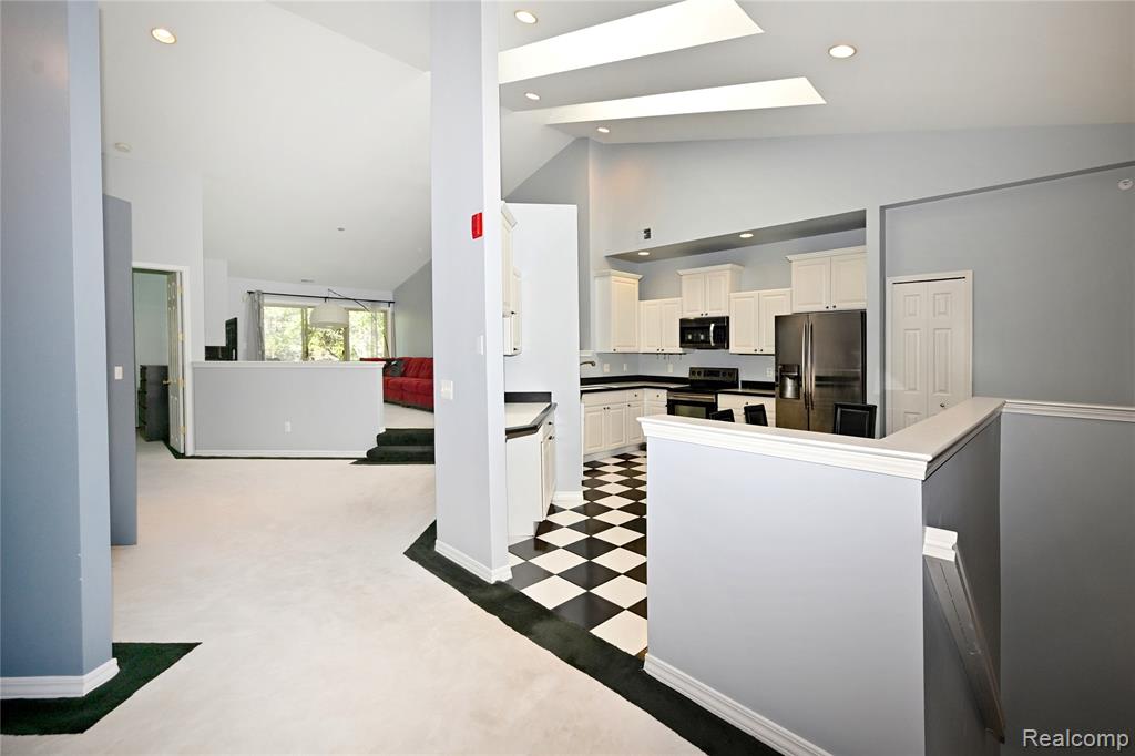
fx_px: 441
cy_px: 378
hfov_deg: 104.3
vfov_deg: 81.2
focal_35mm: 14
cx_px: 568
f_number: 7.1
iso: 450
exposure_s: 1/60
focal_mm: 14
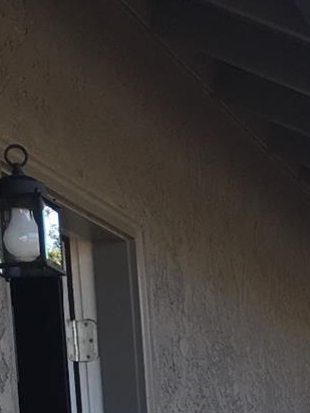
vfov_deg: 12.8
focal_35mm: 141
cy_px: 734
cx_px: 578
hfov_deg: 9.9
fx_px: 1681
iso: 25
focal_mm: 4.15
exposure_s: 1/154
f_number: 2.2
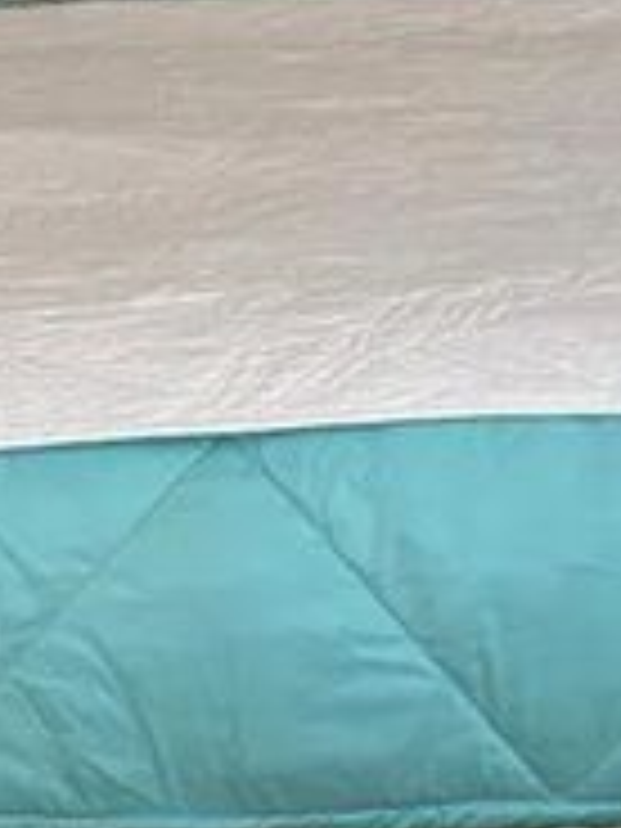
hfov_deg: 13.3
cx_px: 333
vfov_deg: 17.2
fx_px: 2655
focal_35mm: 111
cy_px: -47
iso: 320
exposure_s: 1/60
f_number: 1.78
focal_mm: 6.86
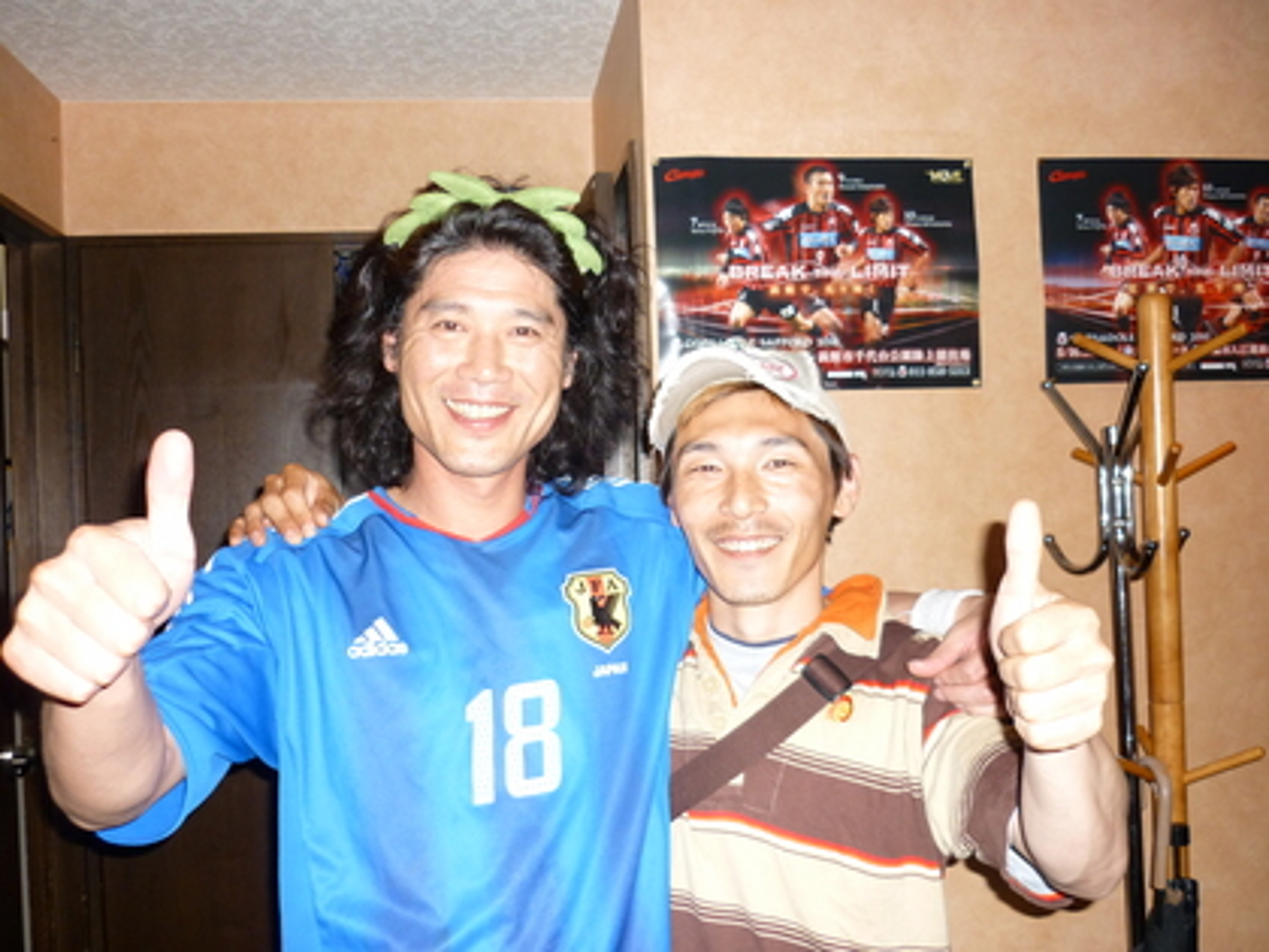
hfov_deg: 55.4
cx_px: 634
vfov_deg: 42.9
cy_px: 476
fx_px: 1210
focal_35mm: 33
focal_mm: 5.5
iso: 200
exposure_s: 1/30
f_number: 2.8
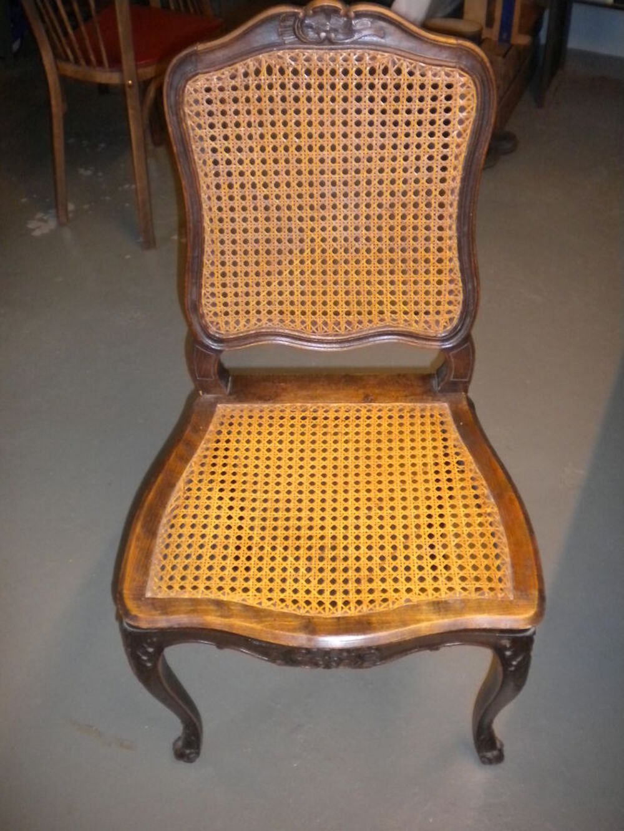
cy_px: 416
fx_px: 841
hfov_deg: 40.7
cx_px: 312
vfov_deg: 52.6
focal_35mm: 35
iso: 400
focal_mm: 6.3
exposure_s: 1/30
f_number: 3.1
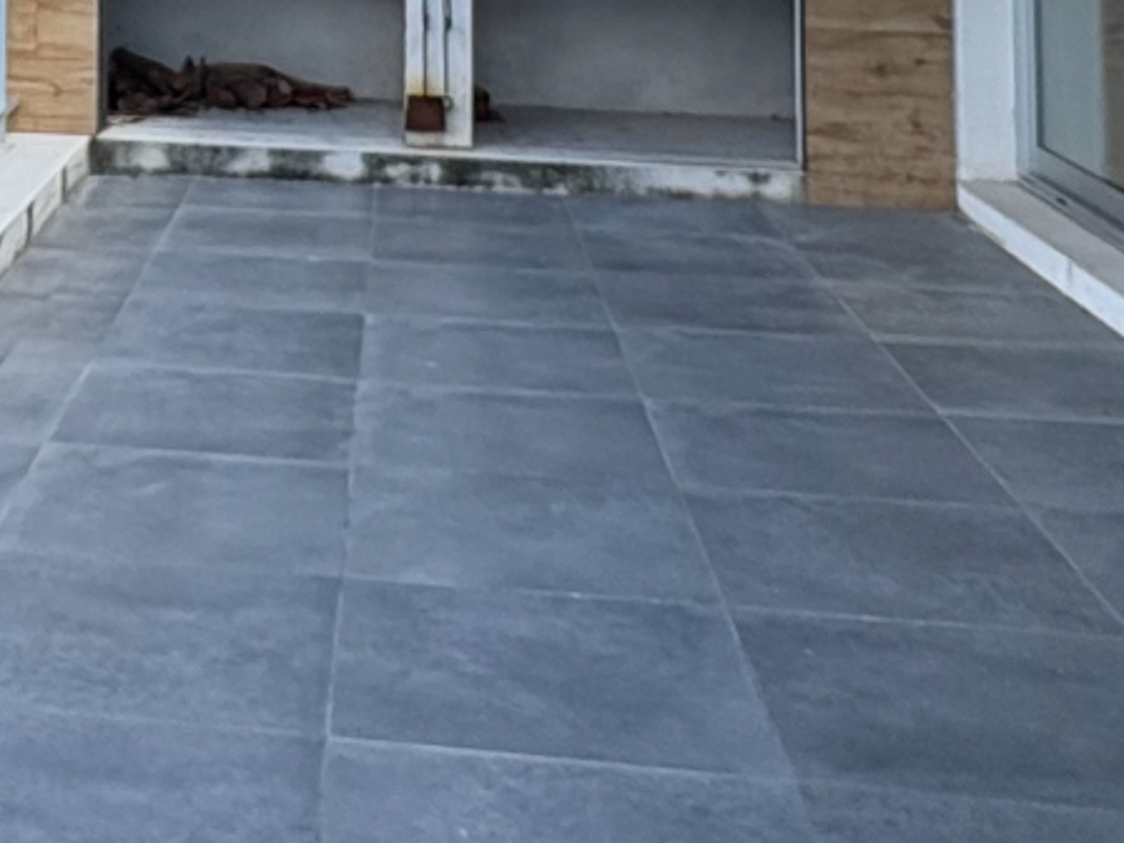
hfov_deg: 28.3
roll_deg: -0.2
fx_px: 2078
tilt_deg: +4.7
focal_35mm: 64
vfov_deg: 20.3
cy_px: -351
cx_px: -20
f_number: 2.2
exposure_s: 1/544
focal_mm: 2.22
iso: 64
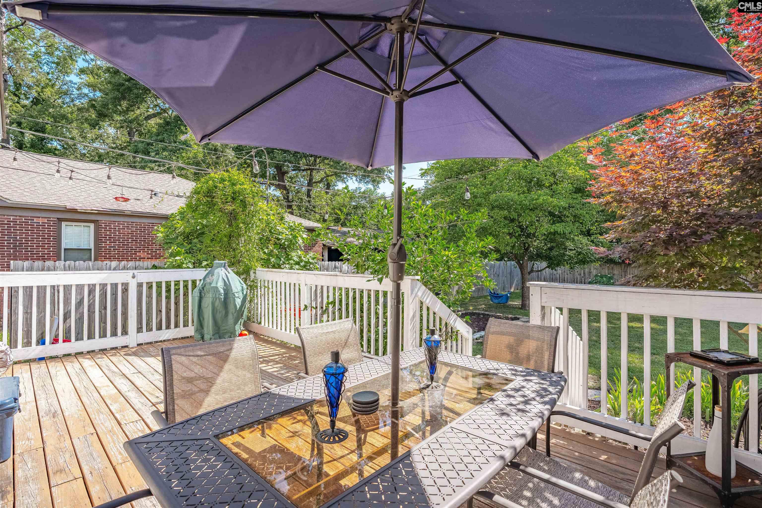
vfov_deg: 73.7
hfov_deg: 96.7
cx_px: 381
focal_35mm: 16
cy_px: 254
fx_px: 339
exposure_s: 1/5000
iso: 500
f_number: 7.1
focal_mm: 16
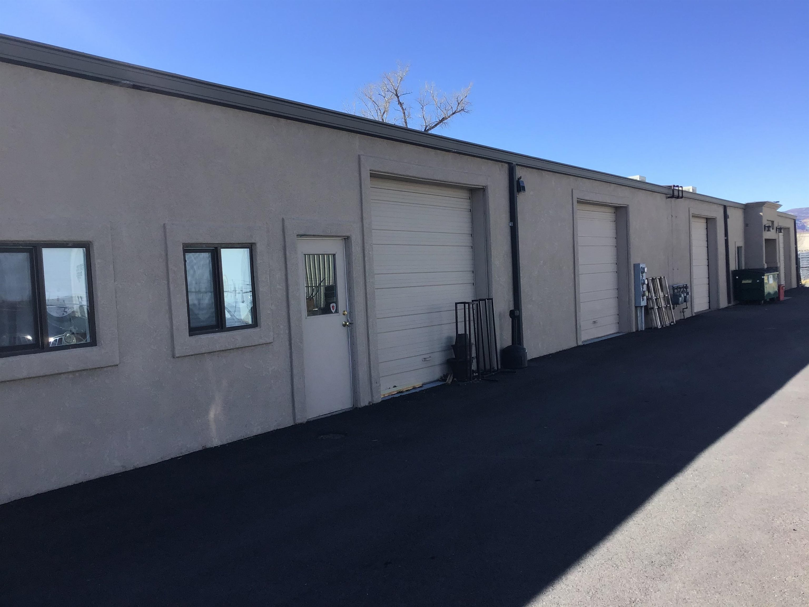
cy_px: 304
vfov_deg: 45.4
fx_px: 724
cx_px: 404
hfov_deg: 58.4
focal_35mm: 31
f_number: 2.4
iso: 25
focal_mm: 3.3
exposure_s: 1/679
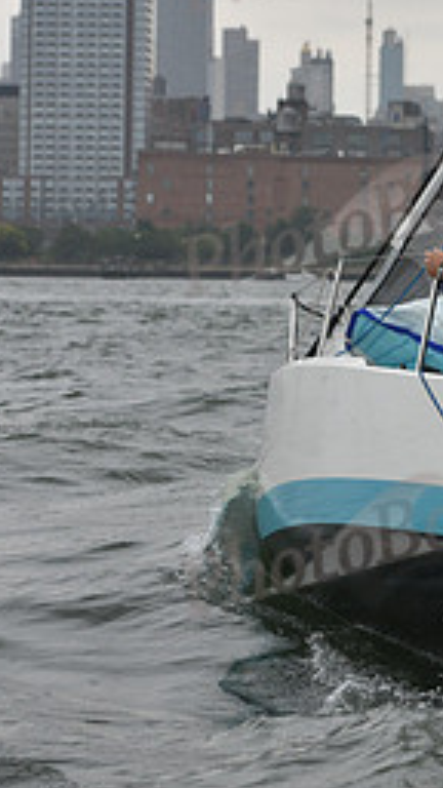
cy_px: 334
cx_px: 775
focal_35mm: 166
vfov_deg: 13.0
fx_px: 3467
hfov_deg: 7.1
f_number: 4.5
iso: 320
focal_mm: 70
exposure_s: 1/800
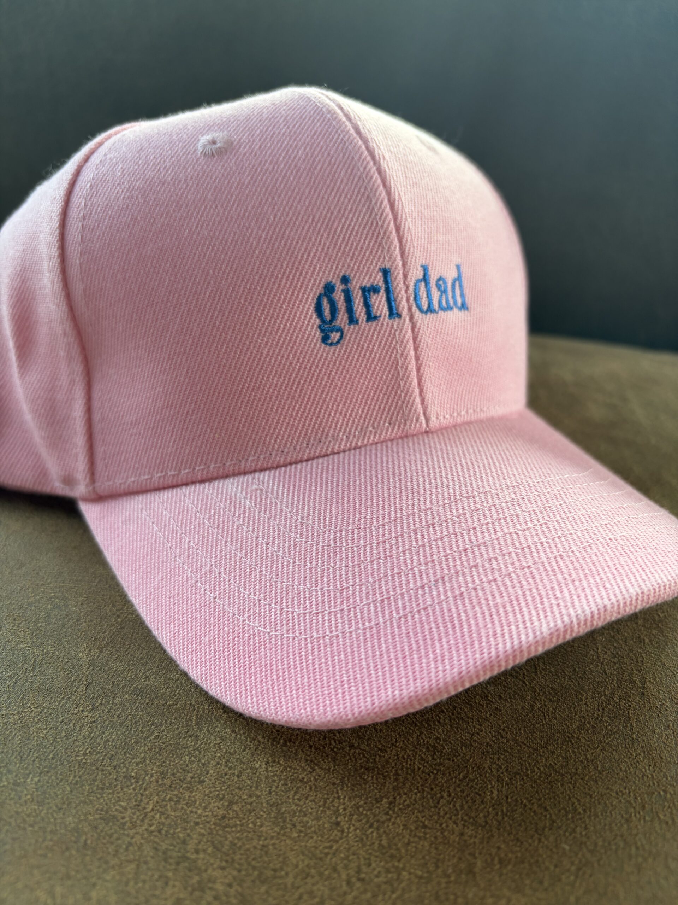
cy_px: 452
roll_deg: -2.6
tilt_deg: -27.3
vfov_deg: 67.3
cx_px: 339
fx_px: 679
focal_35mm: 26
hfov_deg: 53.1
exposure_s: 1/121
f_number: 1.6
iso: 50
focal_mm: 5.96
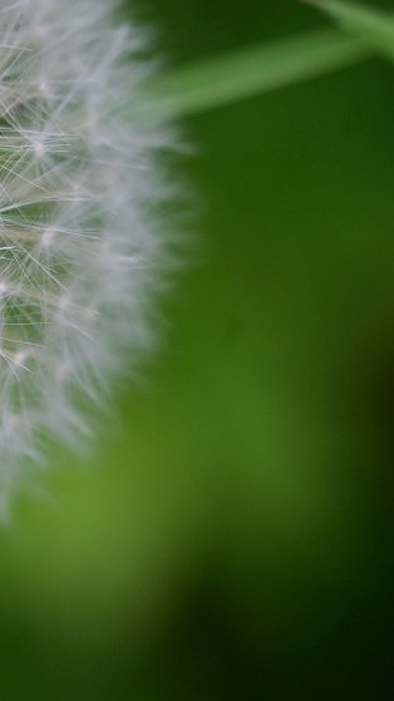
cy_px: 232
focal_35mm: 900
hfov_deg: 1.3
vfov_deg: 2.4
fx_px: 16733
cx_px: -320
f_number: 5.6
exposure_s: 1/400
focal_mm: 400
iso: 220
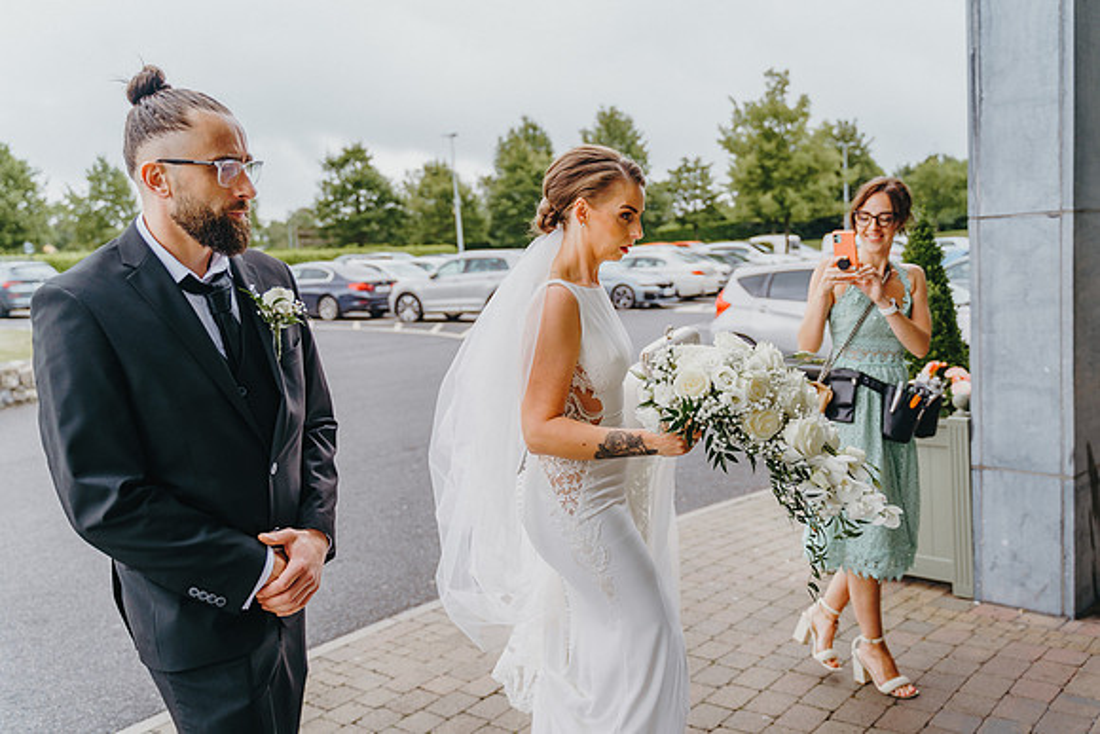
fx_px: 944
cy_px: 365
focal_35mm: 31
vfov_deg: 42.5
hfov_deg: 60.4
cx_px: 586
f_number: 2.8
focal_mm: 28
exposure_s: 1/320
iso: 125
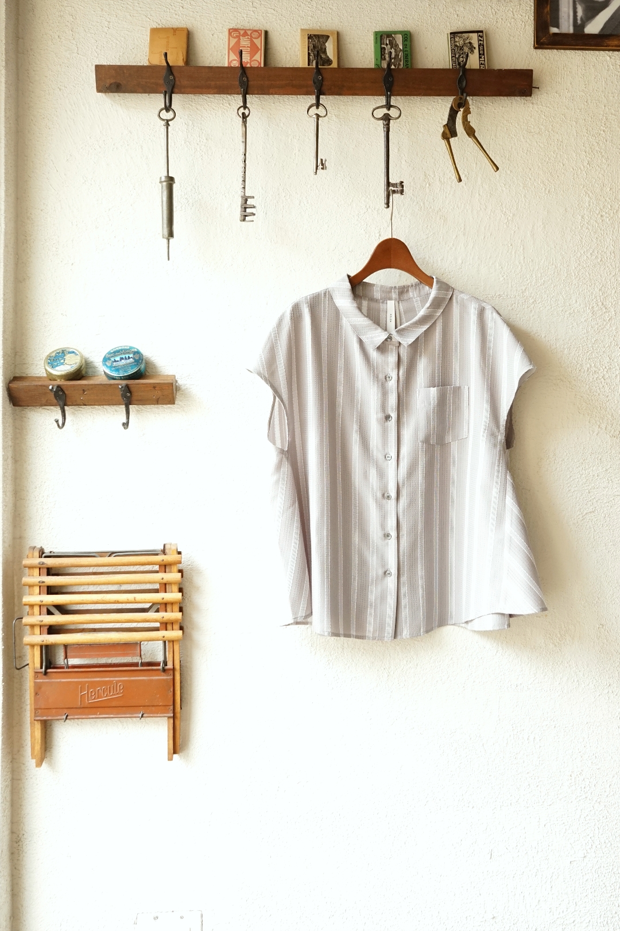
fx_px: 775
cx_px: 310
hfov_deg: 43.6
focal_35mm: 30
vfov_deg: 61.9
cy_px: 466
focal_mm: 30
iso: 800
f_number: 10
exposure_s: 1/30
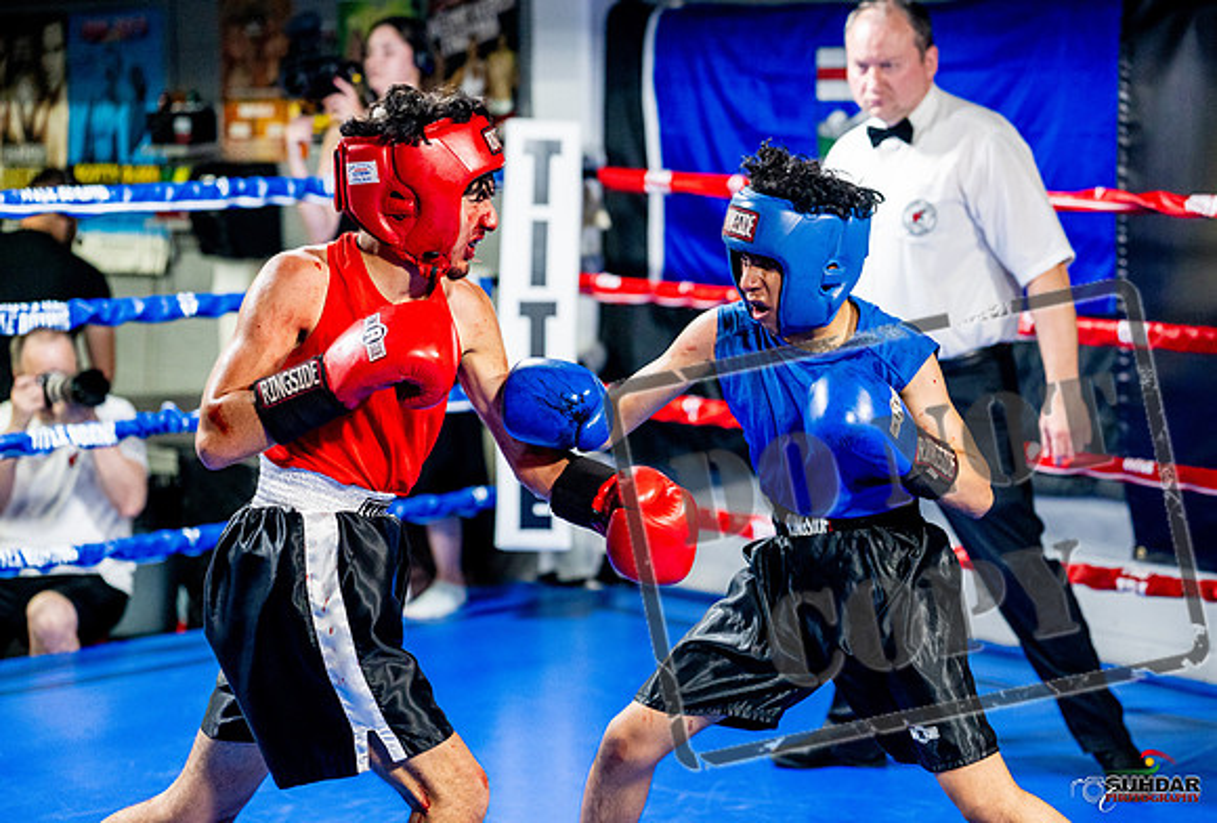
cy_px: 430
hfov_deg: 25.2
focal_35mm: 80
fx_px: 2722
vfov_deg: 17.2
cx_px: 720
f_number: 2
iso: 4000
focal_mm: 68
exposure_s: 1/800
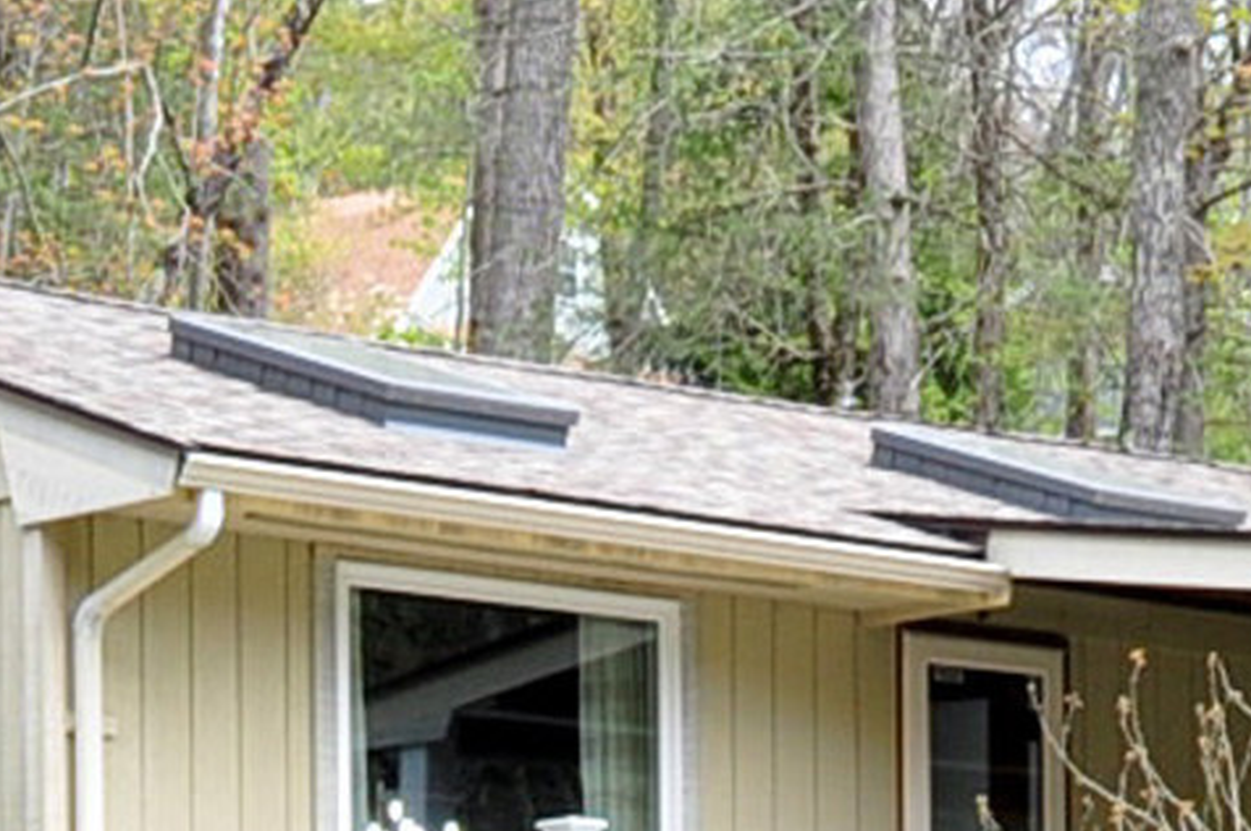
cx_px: 580
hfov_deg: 12.5
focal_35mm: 164
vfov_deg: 8.1
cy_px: 1389
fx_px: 5693
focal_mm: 18
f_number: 8
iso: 250
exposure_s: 1/125
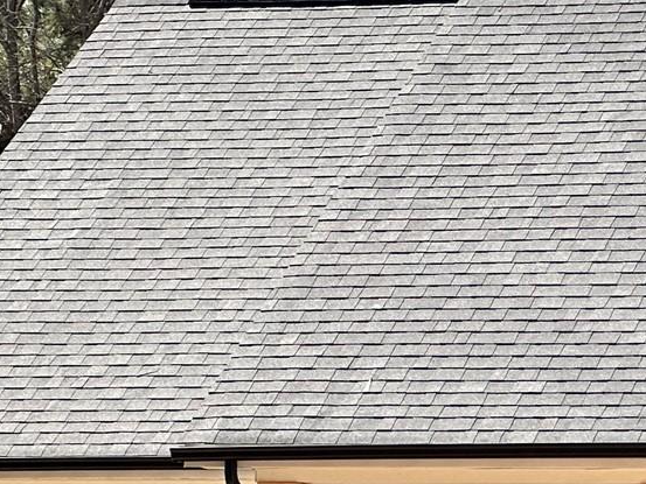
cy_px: 484
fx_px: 5320
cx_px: 836
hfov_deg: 6.9
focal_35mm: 285
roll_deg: +0.9
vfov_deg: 5.2
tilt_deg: +2.4
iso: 32
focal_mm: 9
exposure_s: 1/407
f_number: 2.8
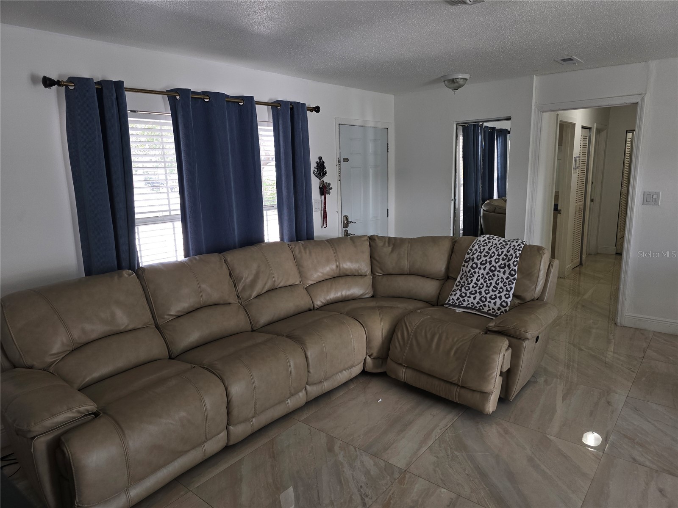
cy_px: 254
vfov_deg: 58.9
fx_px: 450
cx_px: 339
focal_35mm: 23
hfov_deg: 73.9
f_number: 1.7
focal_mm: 6.3
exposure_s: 1/60
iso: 25
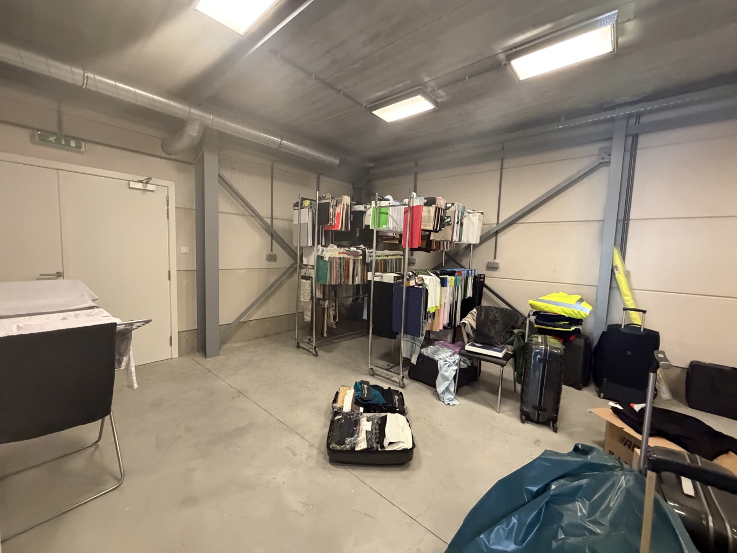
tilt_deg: -5.0
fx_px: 298
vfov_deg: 85.7
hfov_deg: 102.1
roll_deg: -2.1
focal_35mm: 14
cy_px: 276
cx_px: 368
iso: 640
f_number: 2.2
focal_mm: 2.22
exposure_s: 1/50
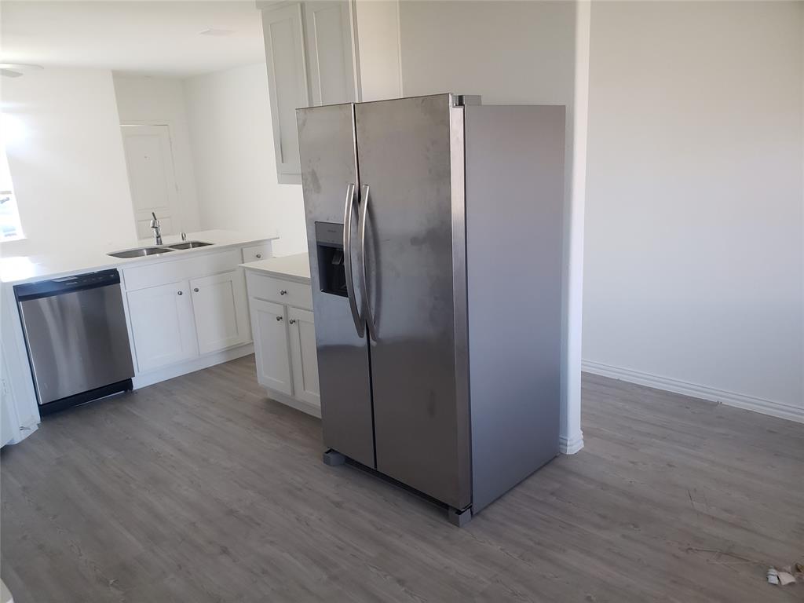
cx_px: 402
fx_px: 604
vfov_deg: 53.1
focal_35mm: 26
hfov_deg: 67.3
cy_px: 302
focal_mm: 4.3
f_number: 2.4
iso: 250
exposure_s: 1/50
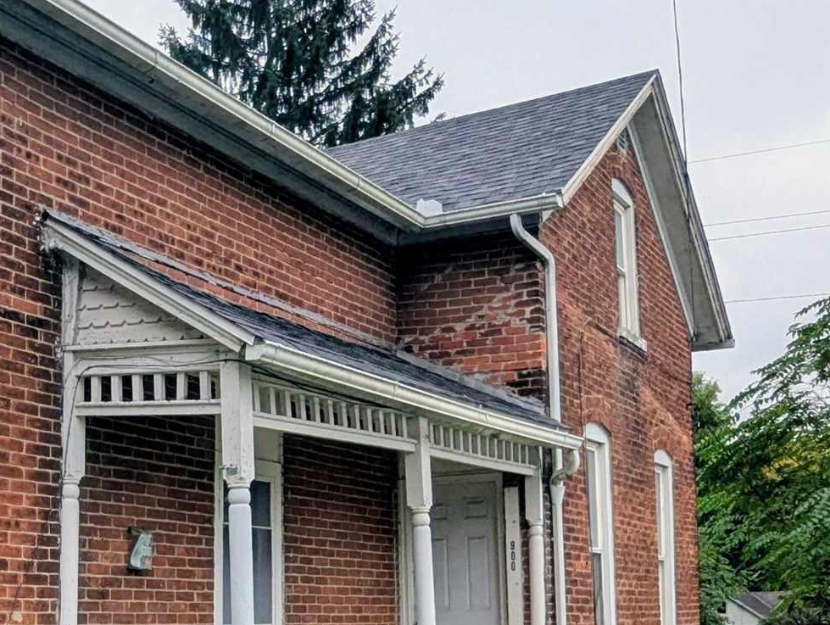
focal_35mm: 50
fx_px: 1200
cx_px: 208
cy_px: 501
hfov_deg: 37.2
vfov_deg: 28.5
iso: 50
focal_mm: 2.35
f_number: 2.2
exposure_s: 1/694
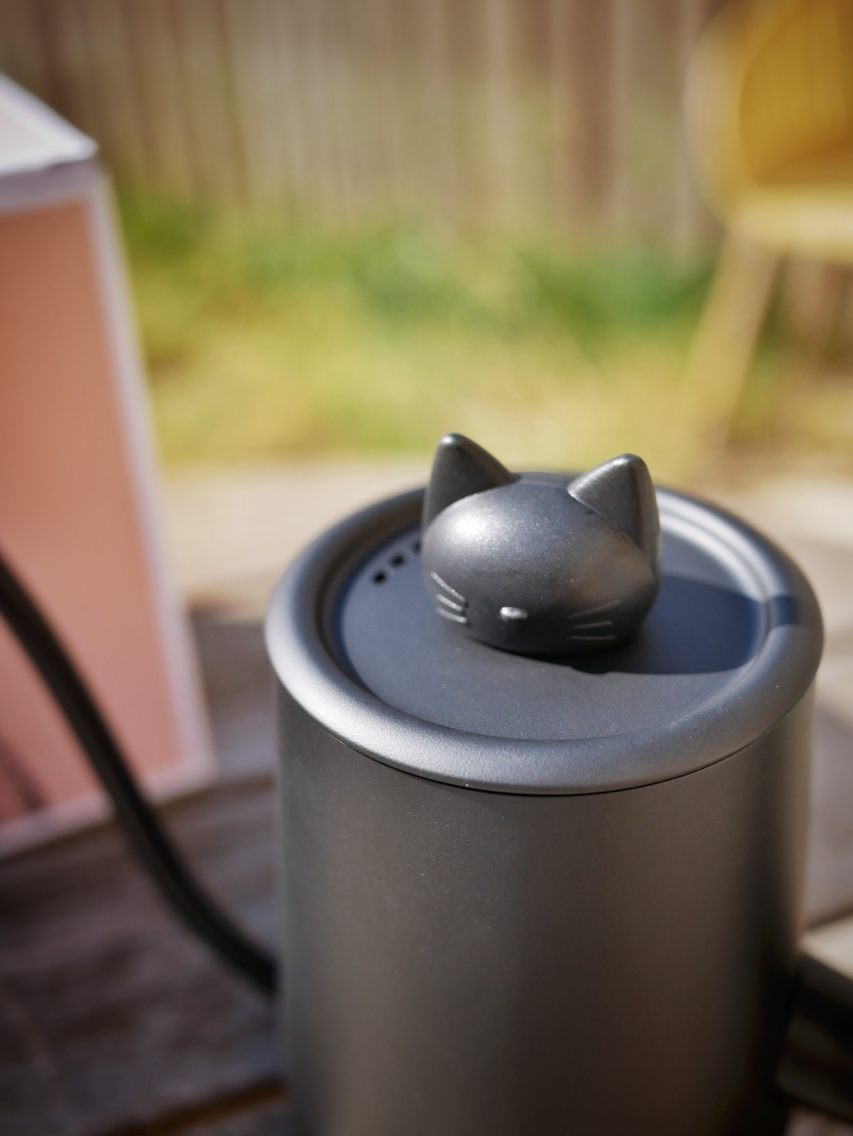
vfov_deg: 46.8
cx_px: 426
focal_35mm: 40
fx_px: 1313
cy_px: 568
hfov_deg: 36.0
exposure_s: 1/2500
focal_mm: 20
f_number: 2.2
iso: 200
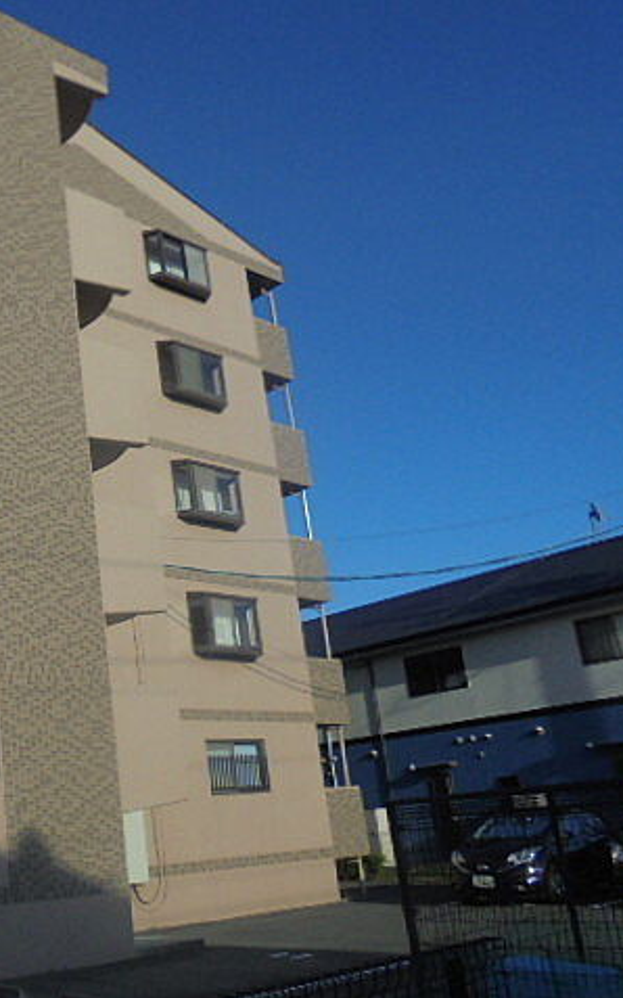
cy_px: 500
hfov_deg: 32.0
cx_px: 17
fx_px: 1005
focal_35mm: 37
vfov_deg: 52.8
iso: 100
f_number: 3.5
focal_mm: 4.6
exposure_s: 1/1000
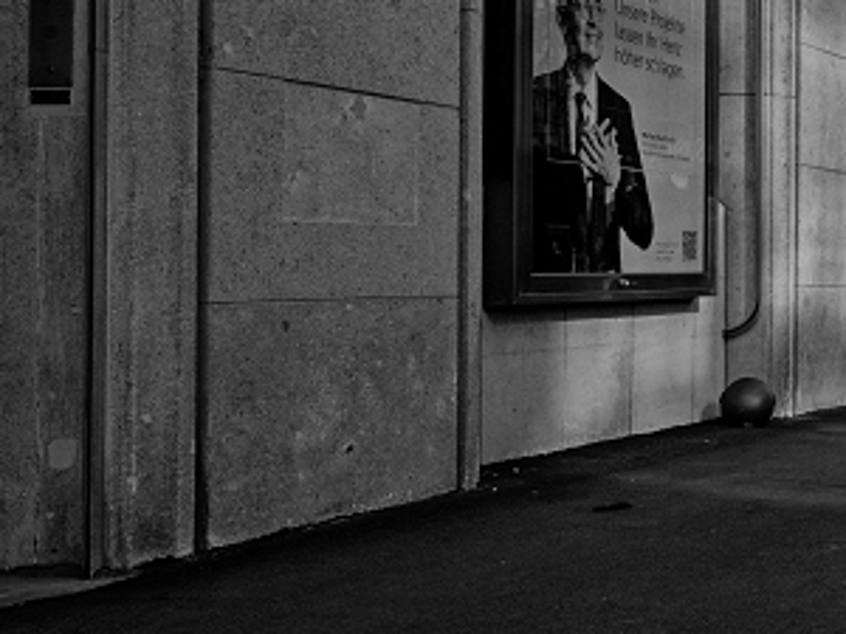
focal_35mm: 60
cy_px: 285
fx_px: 1466
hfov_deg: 23.5
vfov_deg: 24.4
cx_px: 1365
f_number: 11
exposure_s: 1/58
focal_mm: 23
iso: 125
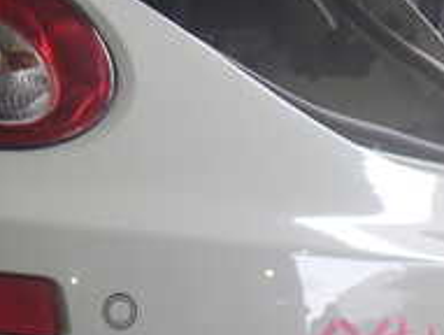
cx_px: 137
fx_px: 1208
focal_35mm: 94
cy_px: 363
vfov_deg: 15.4
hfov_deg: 20.7
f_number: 2.3
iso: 200
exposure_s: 1/100
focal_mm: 5.4
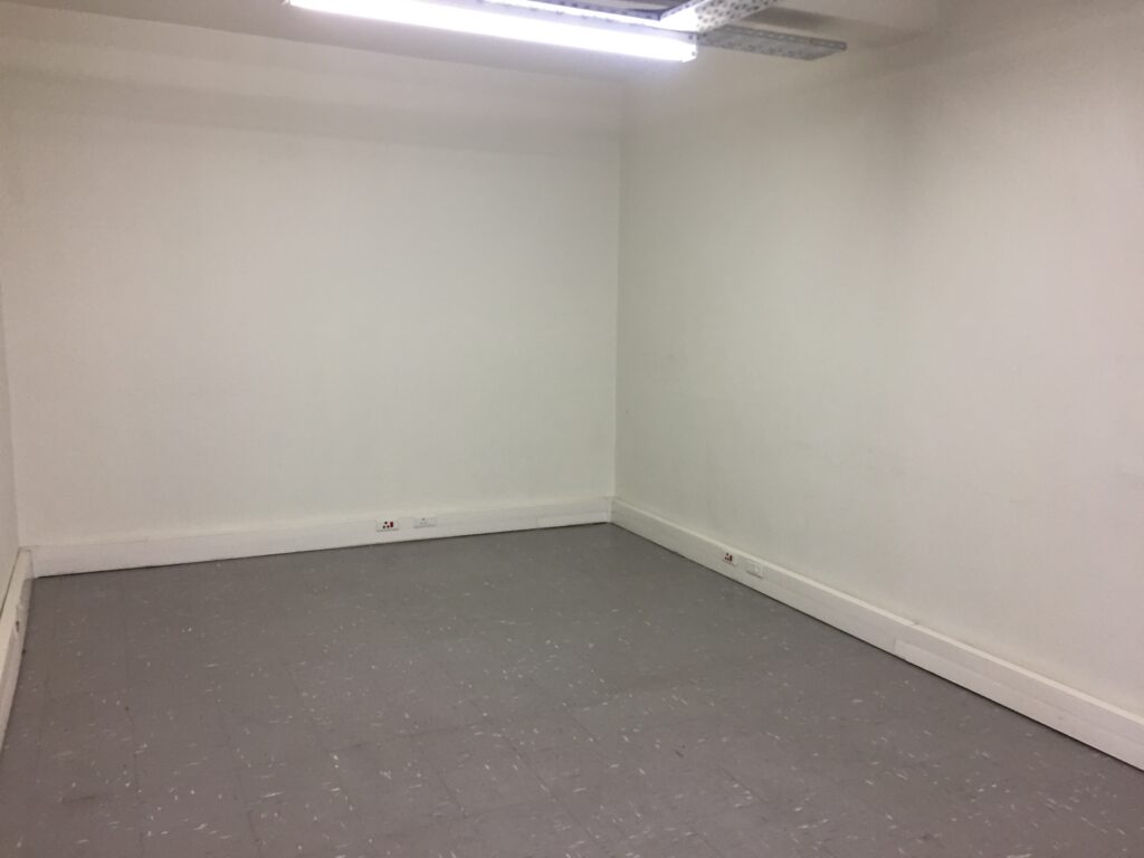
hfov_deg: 61.7
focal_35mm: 29
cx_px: 572
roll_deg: -1.4
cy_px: 429
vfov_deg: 48.2
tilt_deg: -9.2
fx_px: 958
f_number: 2.2
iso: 64
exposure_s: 1/33
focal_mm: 4.15
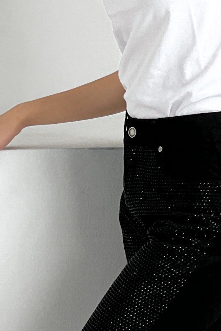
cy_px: 206
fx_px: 2513
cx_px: 90
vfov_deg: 7.5
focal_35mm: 273
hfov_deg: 5.0
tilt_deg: -6.0
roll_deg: +0.6
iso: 64
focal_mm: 9
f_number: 2.8
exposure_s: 1/100
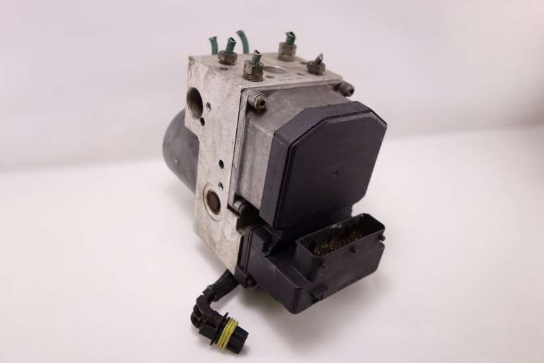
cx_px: 272
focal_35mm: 28
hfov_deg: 65.5
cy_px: 182
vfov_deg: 46.4
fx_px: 423
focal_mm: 10.4
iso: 125
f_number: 2.5
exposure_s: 1/100
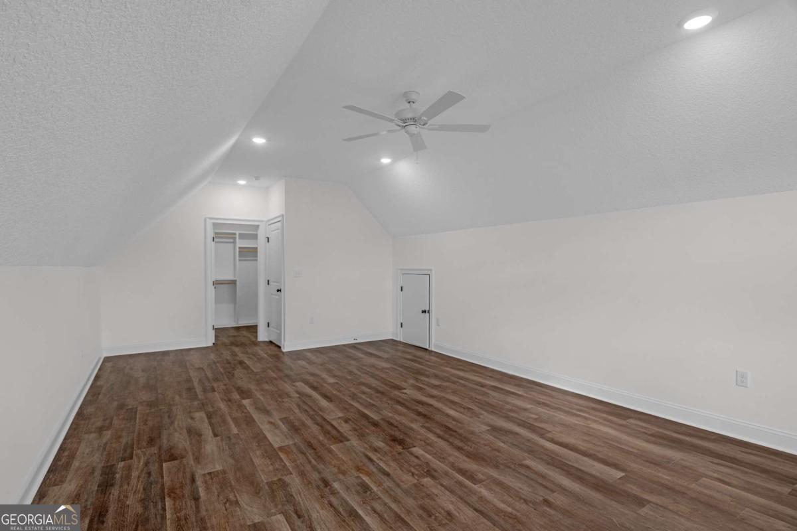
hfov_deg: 95.0
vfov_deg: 72.1
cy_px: 266
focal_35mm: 16
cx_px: 398
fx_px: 365
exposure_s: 1/6
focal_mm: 11
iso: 250
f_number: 8
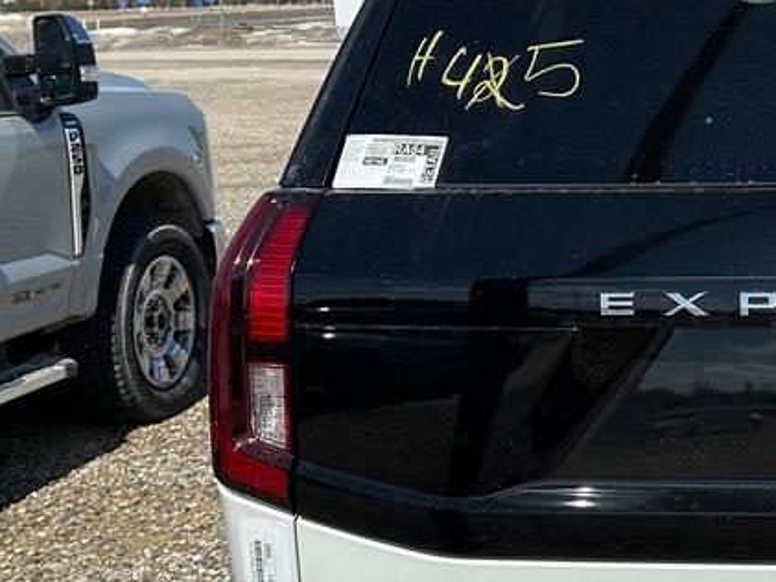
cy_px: 188
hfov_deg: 25.1
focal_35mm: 73
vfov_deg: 20.1
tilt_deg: -7.6
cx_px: 822
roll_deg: +1.7
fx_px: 1637
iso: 80
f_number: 1.78
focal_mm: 6.86
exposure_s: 1/9709
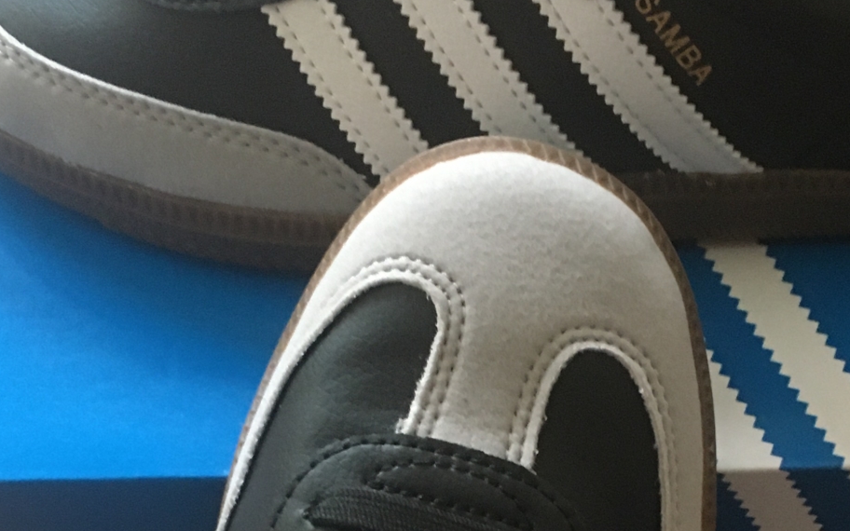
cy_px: 651
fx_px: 1598
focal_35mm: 69
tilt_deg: -66.4
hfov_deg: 29.7
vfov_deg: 17.9
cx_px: 514
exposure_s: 1/17
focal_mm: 4.15
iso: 250
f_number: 2.2
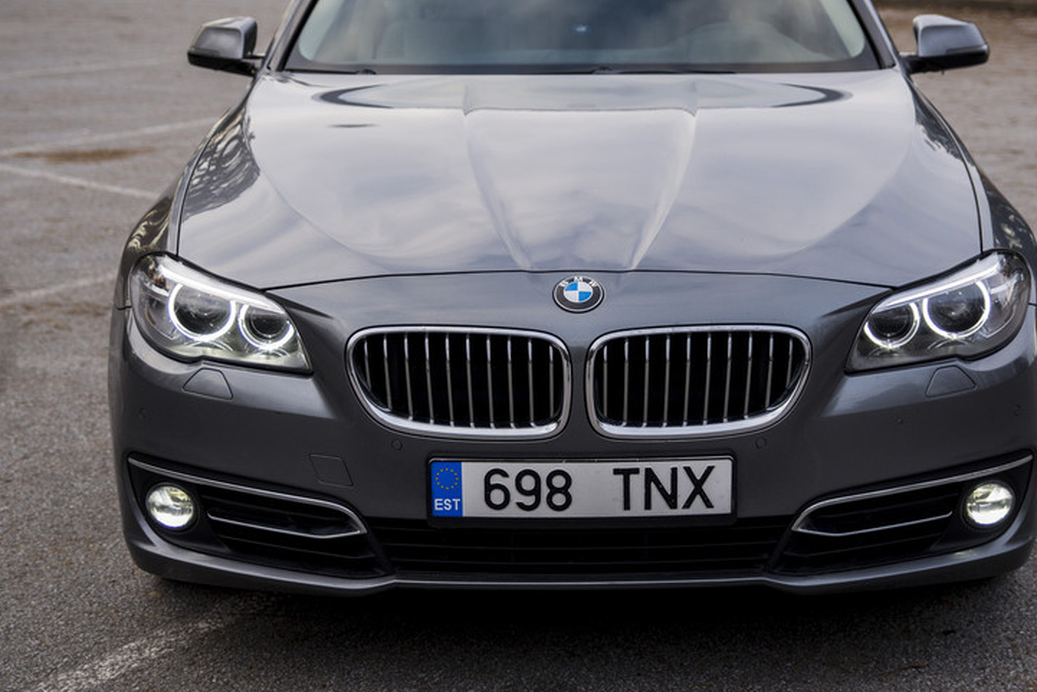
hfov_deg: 31.9
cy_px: 271
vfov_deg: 21.5
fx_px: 1815
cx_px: 580
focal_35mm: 63
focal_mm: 48
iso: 400
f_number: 2.8
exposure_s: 1/800
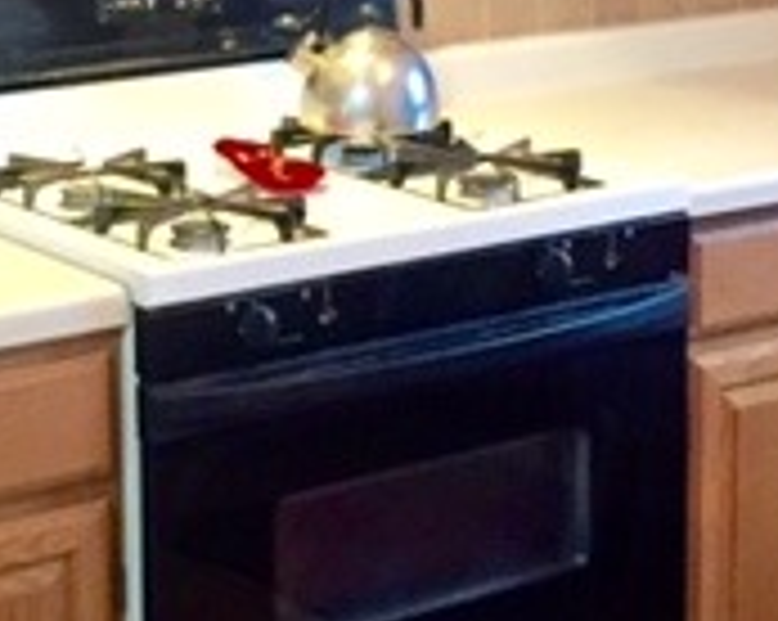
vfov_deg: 14.4
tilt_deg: -6.7
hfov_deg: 18.2
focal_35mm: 105
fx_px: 2415
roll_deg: +0.2
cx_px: 198
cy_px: -18
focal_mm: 4.15
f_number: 2.2
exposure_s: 1/33
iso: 250
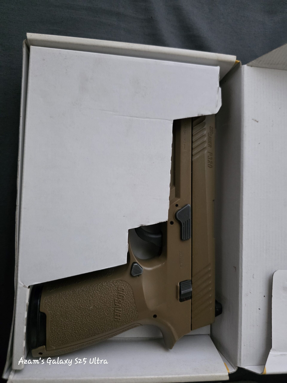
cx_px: 144
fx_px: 254
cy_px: 192
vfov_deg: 73.9
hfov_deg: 58.9
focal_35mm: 23
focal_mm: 6.3
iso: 1600
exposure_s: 1/120
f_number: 1.7
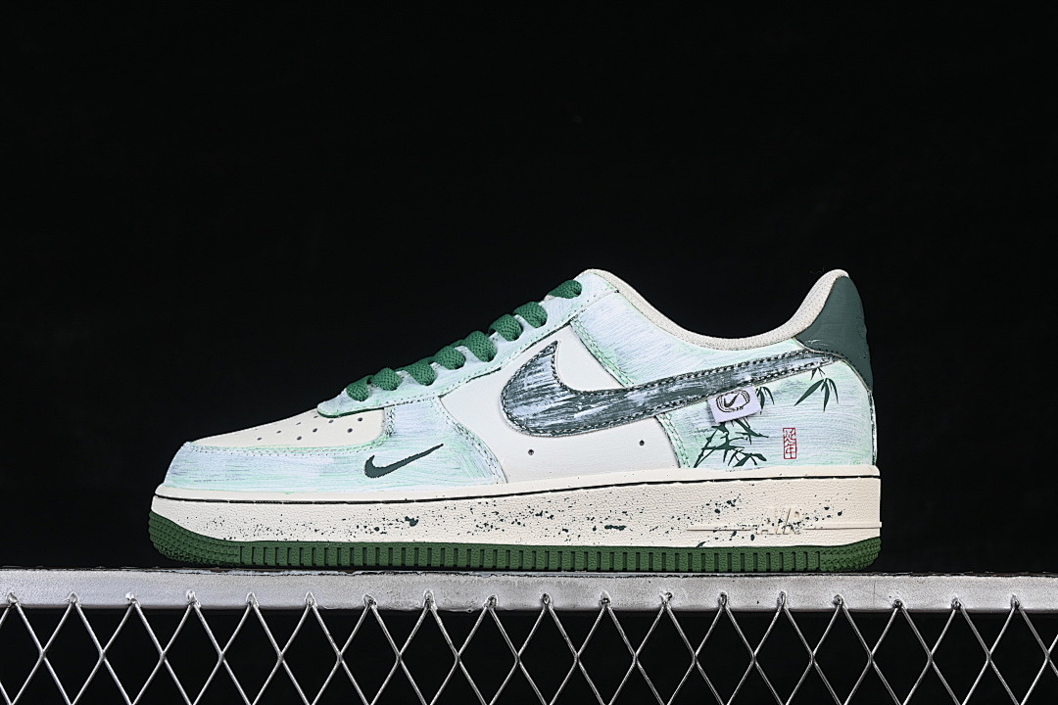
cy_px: 352
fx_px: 2204
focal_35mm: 75
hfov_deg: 27.0
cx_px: 529
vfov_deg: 18.2
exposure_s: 1/80
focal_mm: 50
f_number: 8
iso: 160
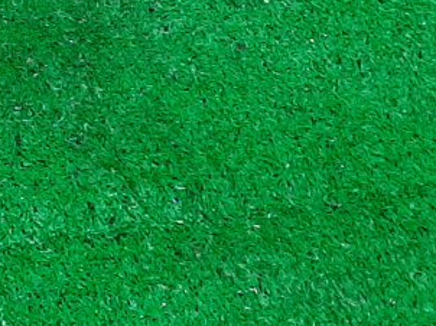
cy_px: -195
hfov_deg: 12.9
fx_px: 1561
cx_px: -549
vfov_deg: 11.3
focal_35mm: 124
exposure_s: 1/50
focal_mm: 3.93
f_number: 1.7
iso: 116
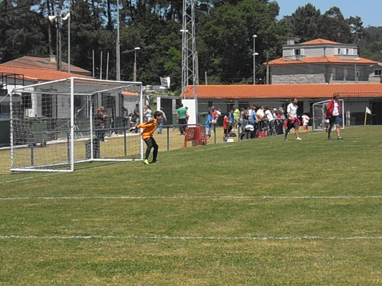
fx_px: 1379
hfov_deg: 15.8
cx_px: 207
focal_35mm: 125
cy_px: 152
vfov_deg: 11.9
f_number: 14
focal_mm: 19.64
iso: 400
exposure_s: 1/320
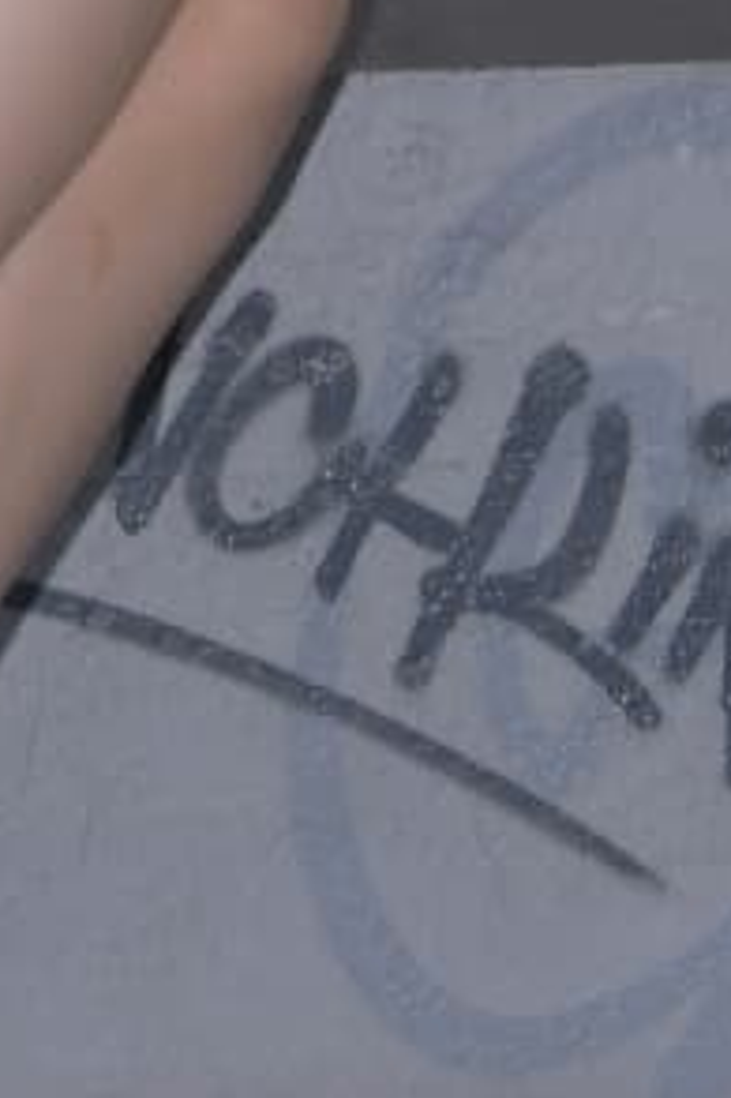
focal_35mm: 565
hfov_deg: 2.4
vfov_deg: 3.6
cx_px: -364
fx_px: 17228
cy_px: -1128
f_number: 4
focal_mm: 92
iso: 250
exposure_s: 1/250
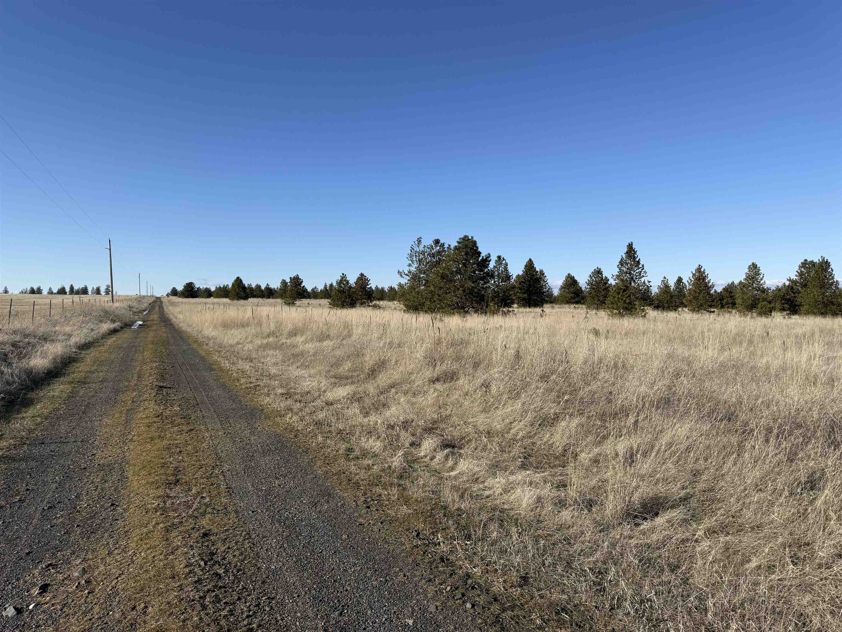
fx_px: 584
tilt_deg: -0.4
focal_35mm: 24
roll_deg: -0.1
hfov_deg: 71.6
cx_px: 421
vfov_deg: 56.8
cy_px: 316
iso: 80
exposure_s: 1/5714
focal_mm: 6.76
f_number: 1.78
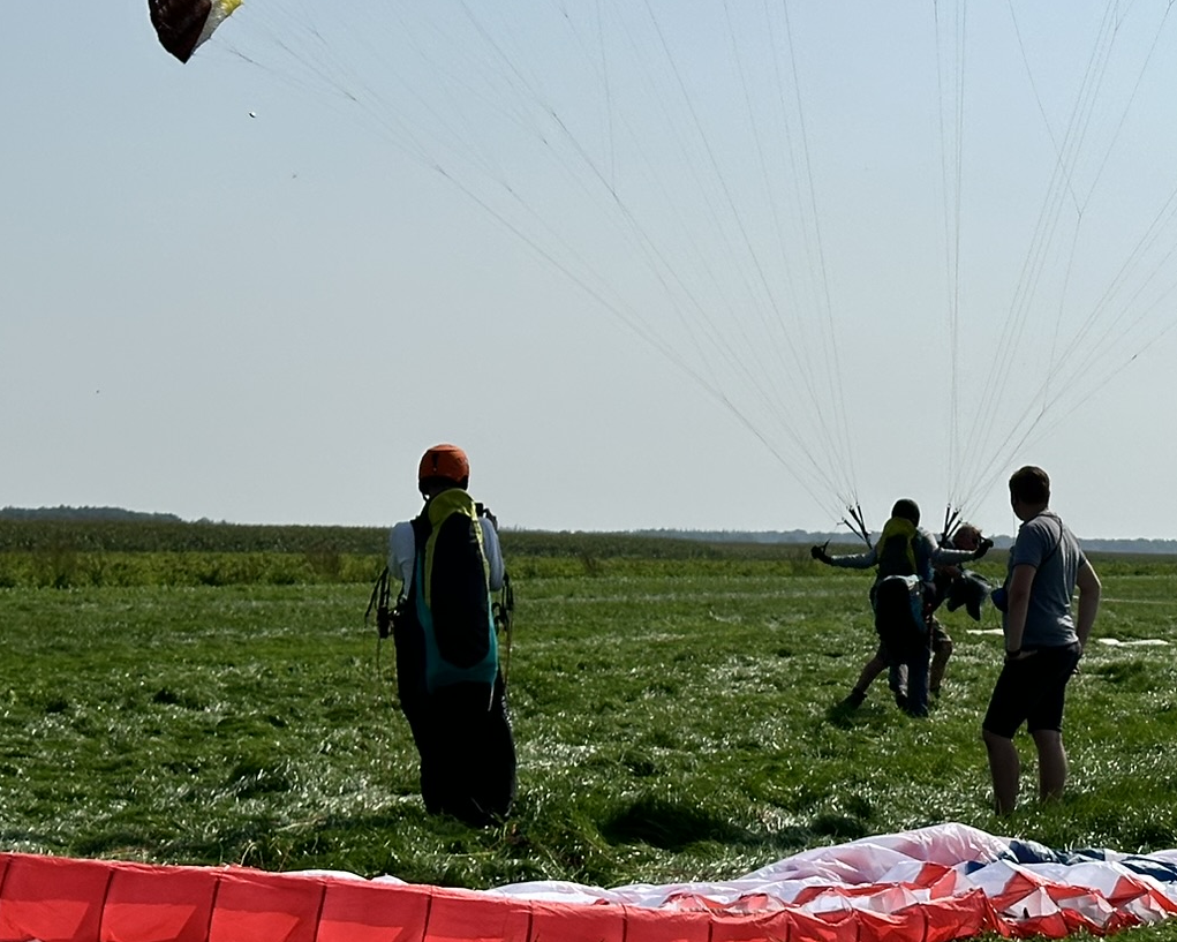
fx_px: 3275
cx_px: 1010
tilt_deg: +7.7
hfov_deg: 20.1
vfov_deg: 16.2
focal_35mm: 94
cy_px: 133
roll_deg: -1.8
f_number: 1.78
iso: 64
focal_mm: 6.86
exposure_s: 1/15873
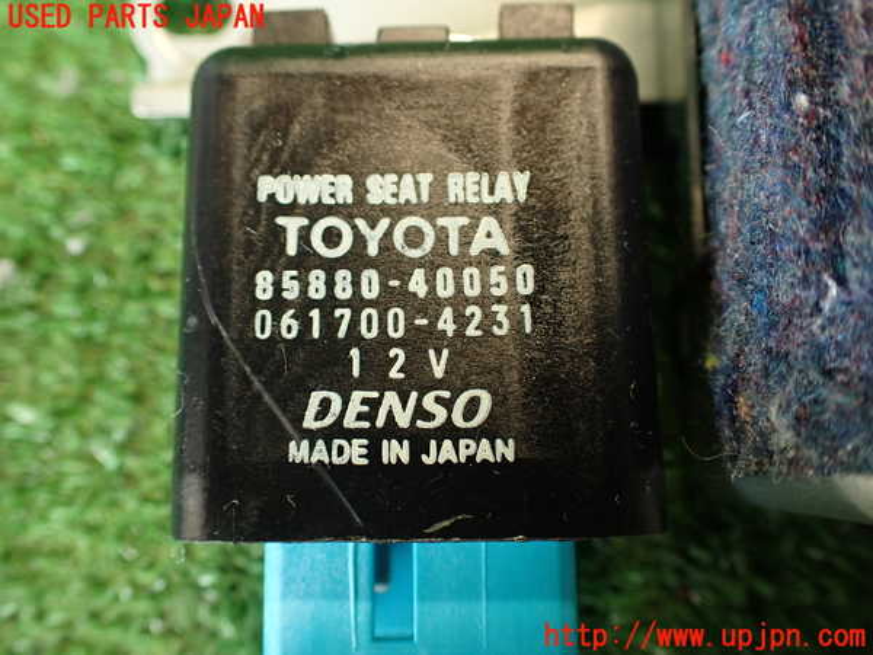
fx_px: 757
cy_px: 328
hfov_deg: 60.0
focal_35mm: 30
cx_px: 436
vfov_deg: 46.8
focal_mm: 5.4
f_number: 2.3
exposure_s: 1/30
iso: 250
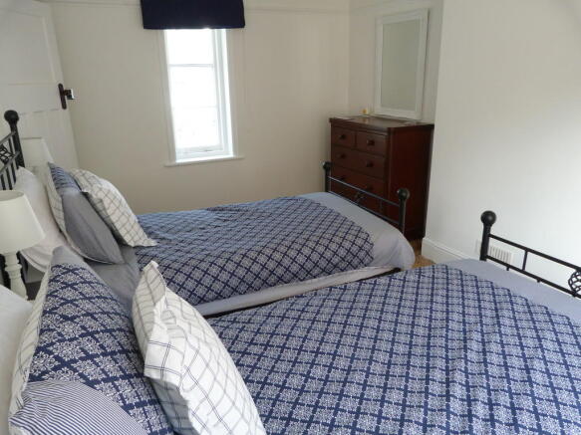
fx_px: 420
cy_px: 218
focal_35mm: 25
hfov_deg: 69.4
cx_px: 290
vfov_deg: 54.9
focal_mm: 4.5
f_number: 2.8
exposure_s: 1/60
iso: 200
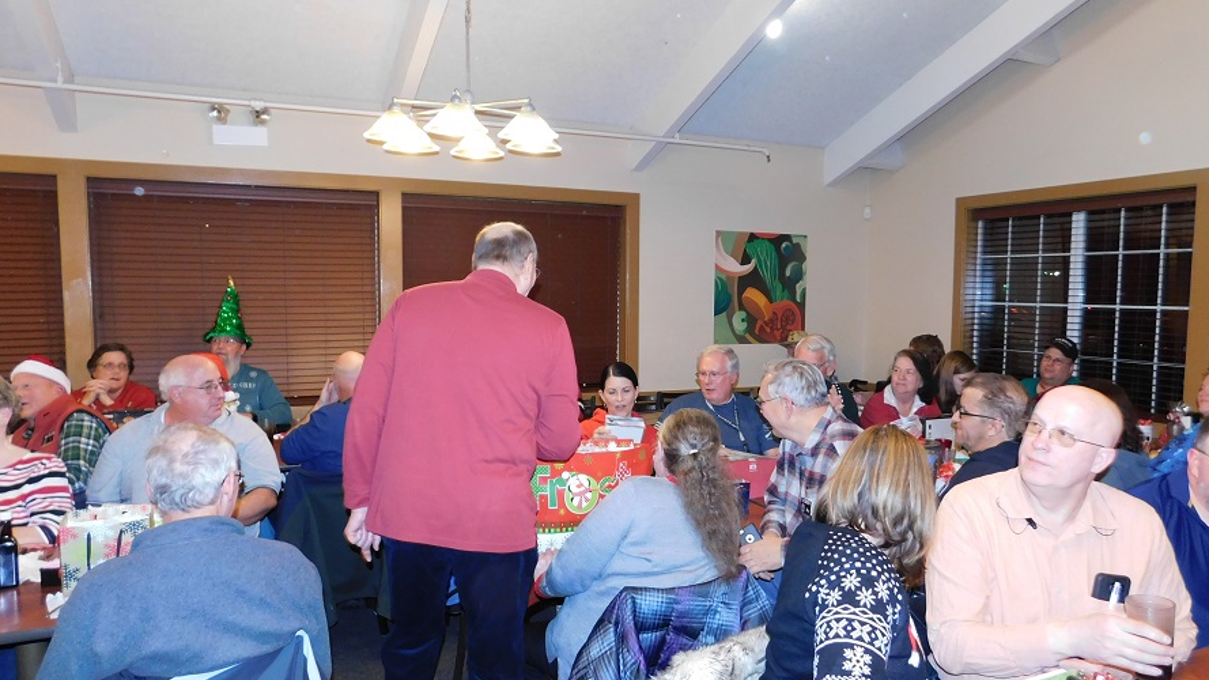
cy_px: 360
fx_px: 833
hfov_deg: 71.9
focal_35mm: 26
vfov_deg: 44.4
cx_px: 620
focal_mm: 4
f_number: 3
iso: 280
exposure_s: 1/30
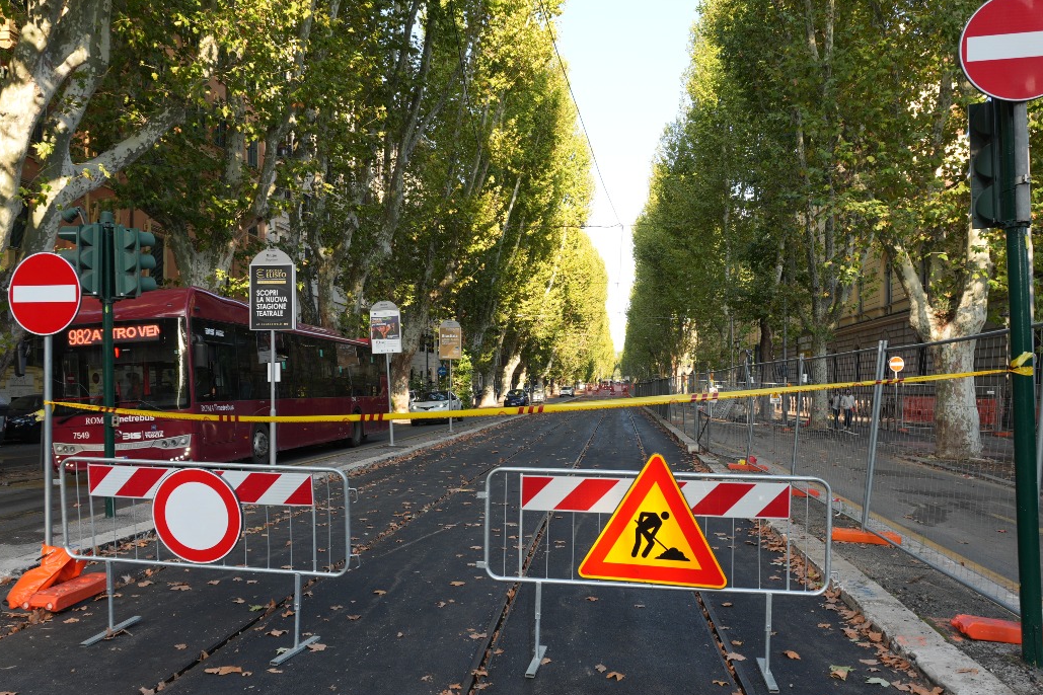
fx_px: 811
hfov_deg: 65.5
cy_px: 382
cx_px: 532
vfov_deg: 46.3
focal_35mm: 28
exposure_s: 1/100
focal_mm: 16
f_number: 5
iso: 100
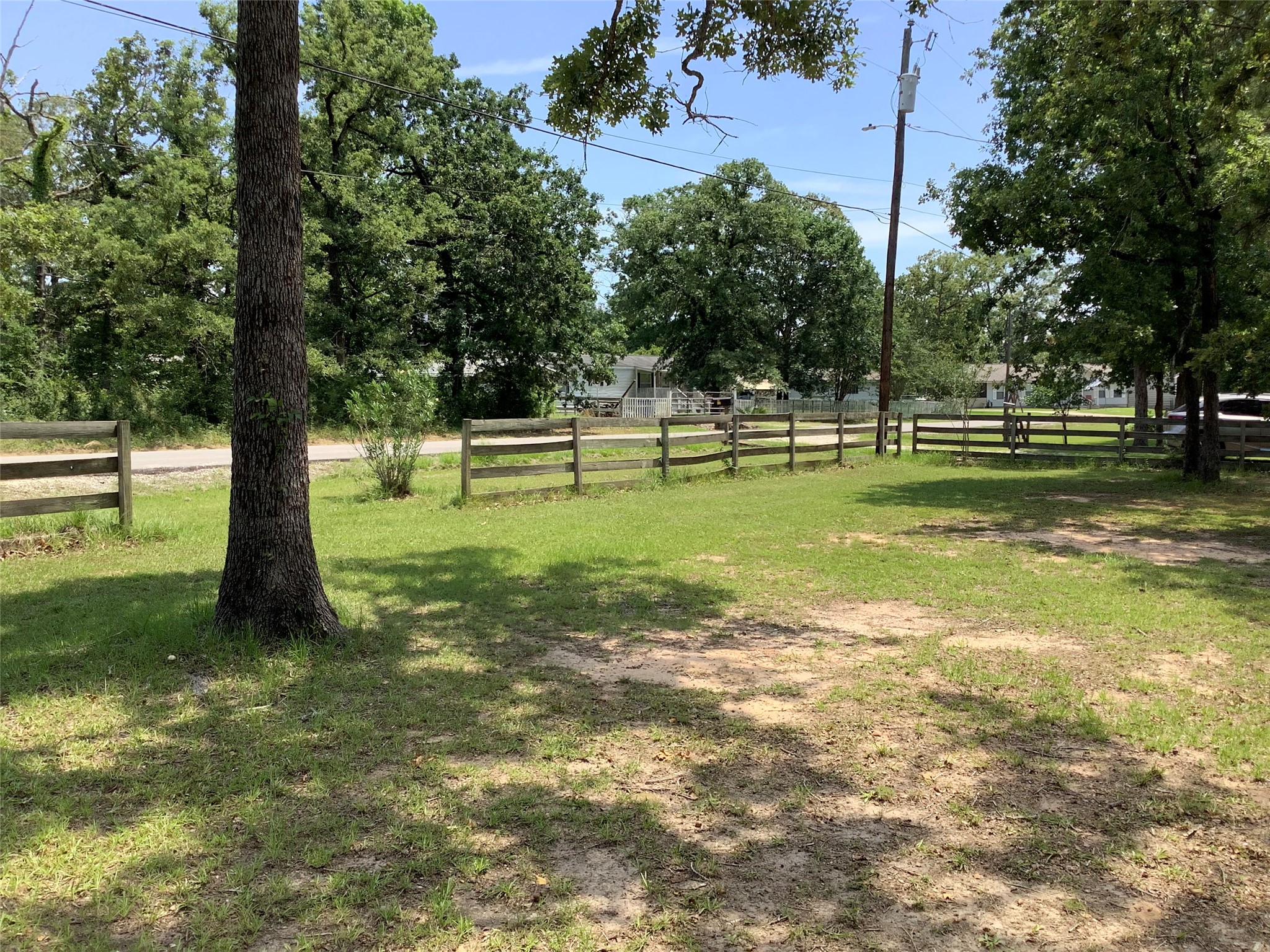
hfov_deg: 58.4
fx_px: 1137
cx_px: 635
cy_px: 476
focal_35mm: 31
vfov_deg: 45.4
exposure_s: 1/586
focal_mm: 3.3
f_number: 2.4
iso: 25
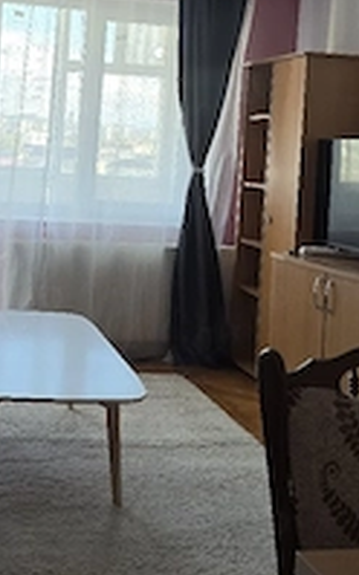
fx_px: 769
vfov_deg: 40.2
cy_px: 162
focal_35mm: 49
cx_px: 29
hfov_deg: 25.4
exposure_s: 1/182
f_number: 1.7
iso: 125
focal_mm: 6.3
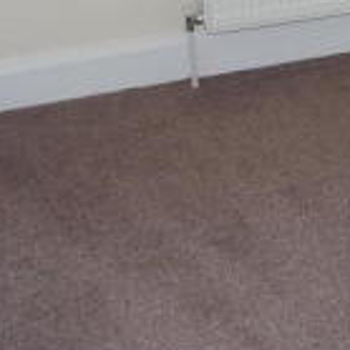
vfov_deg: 17.9
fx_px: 1098
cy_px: 44
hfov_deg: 17.2
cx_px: 439
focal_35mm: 96
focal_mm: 16
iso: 400
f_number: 3.5
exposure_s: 1/30
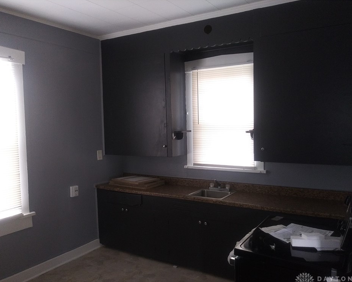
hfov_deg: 60.5
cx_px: 173
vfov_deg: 49.9
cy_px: 144
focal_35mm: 29
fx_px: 302
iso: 150
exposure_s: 1/24
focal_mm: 3.7
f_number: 2.2
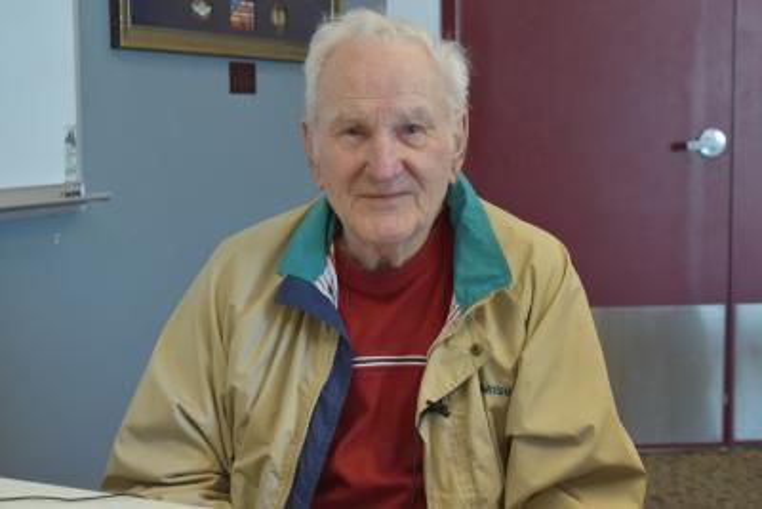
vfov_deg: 22.6
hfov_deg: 33.4
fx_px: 1270
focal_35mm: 60
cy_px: 254
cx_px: 381
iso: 500
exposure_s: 1/60
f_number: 5
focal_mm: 40
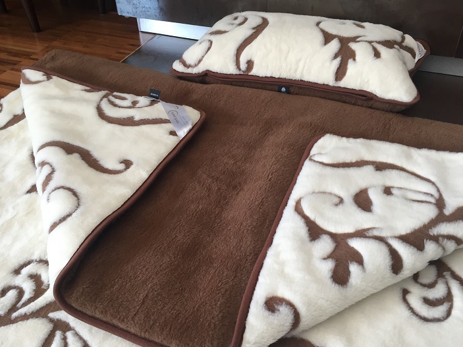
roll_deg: +1.9
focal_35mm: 33
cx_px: 234
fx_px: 441
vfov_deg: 42.9
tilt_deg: -41.8
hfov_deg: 55.4
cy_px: 192
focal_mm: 4.15
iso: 40
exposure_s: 1/33
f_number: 2.2
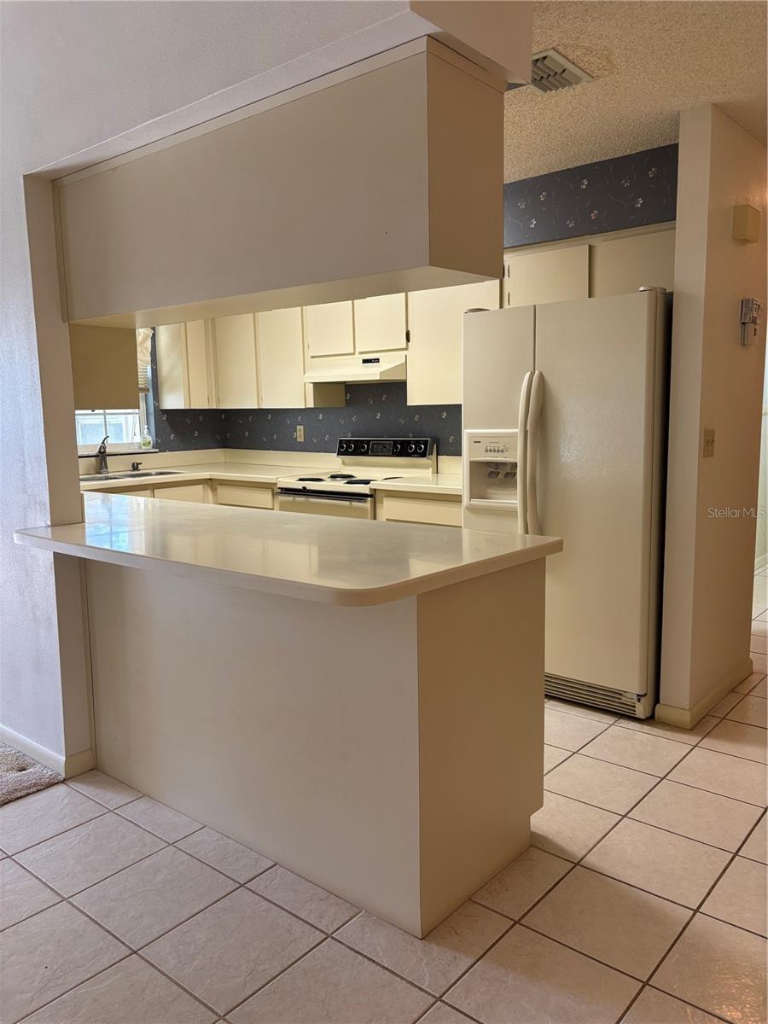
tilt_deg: -7.5
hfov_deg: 53.1
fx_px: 769
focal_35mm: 26
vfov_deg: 67.3
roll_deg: +1.3
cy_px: 512
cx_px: 384
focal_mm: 5.96
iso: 80
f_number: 1.6
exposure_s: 1/60
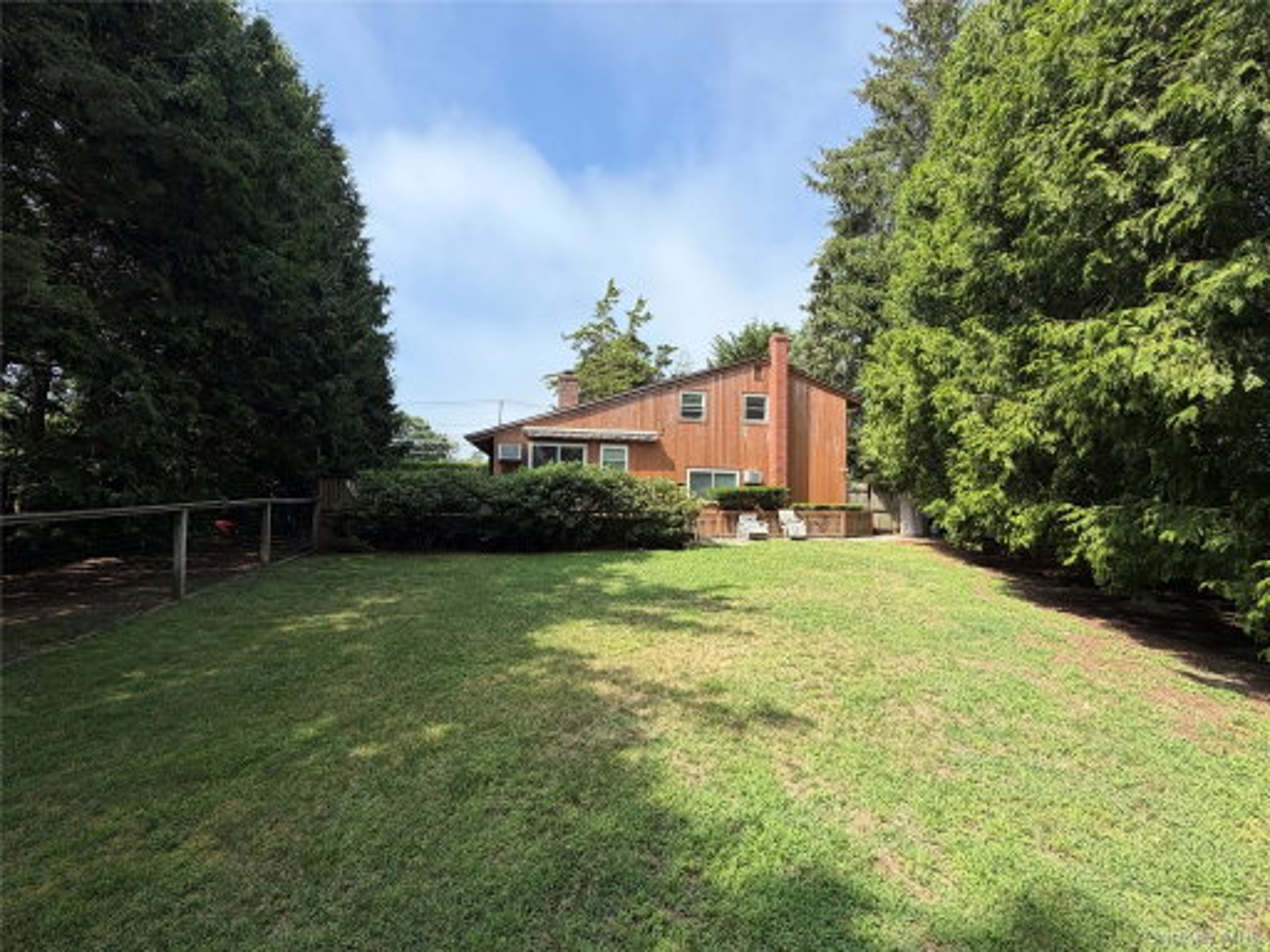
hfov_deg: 102.1
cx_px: 635
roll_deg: -0.9
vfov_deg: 85.7
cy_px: 476
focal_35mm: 14
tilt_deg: +2.4
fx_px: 514
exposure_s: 1/770
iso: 40
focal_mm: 2.22
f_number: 2.2
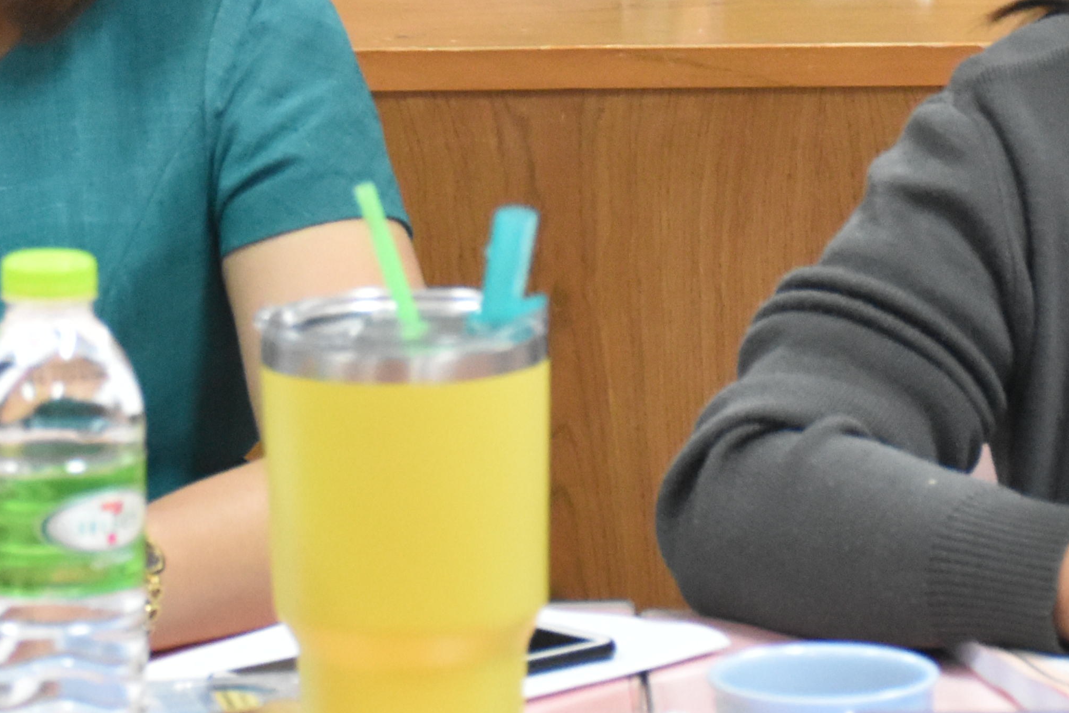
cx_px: 605
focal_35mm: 222
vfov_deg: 6.2
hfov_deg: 9.3
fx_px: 6591
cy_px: 16
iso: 3200
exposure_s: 1/100
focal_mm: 50
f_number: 5
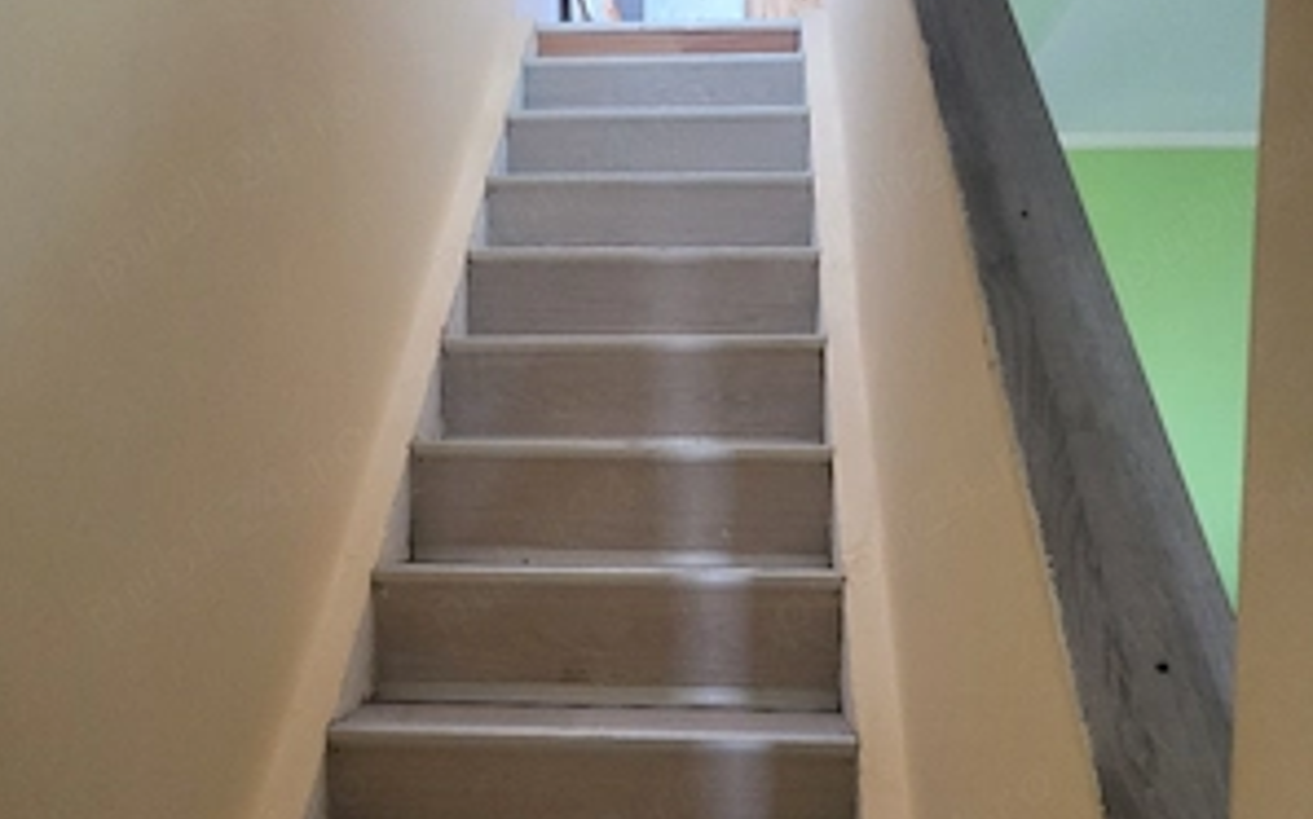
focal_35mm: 37
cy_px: 581
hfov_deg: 52.8
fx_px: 1323
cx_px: 656
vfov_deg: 33.9
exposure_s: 1/25.1
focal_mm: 5.4
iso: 500
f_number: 1.8
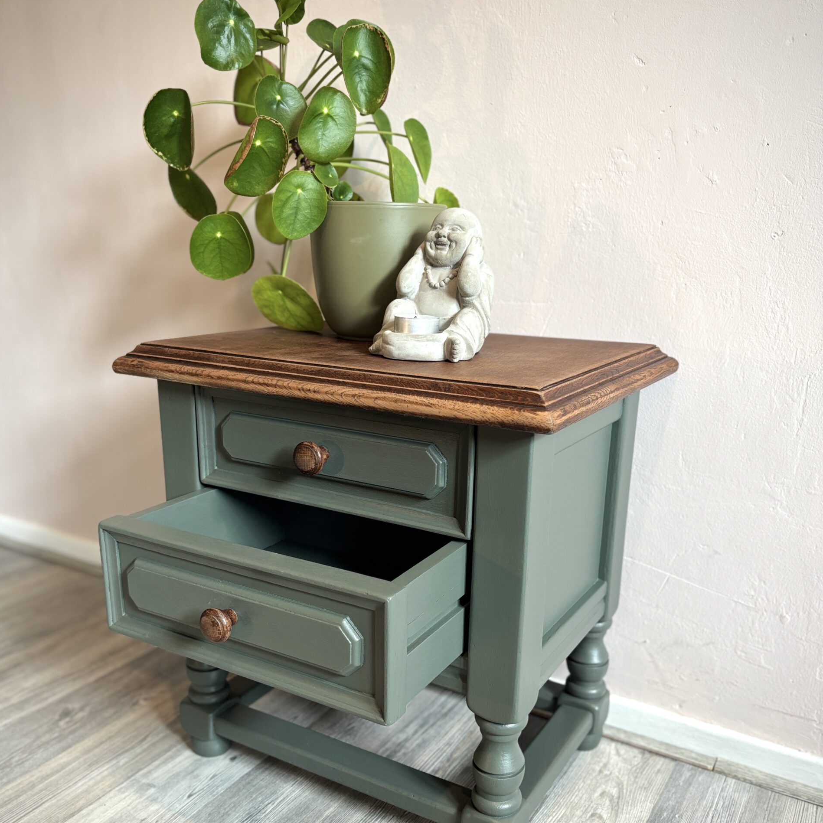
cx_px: 408
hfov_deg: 52.5
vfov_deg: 52.3
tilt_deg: -16.4
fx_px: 834
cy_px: 476
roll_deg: -2.9
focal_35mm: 31
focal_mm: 5.96
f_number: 1.6
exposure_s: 1/50
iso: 125
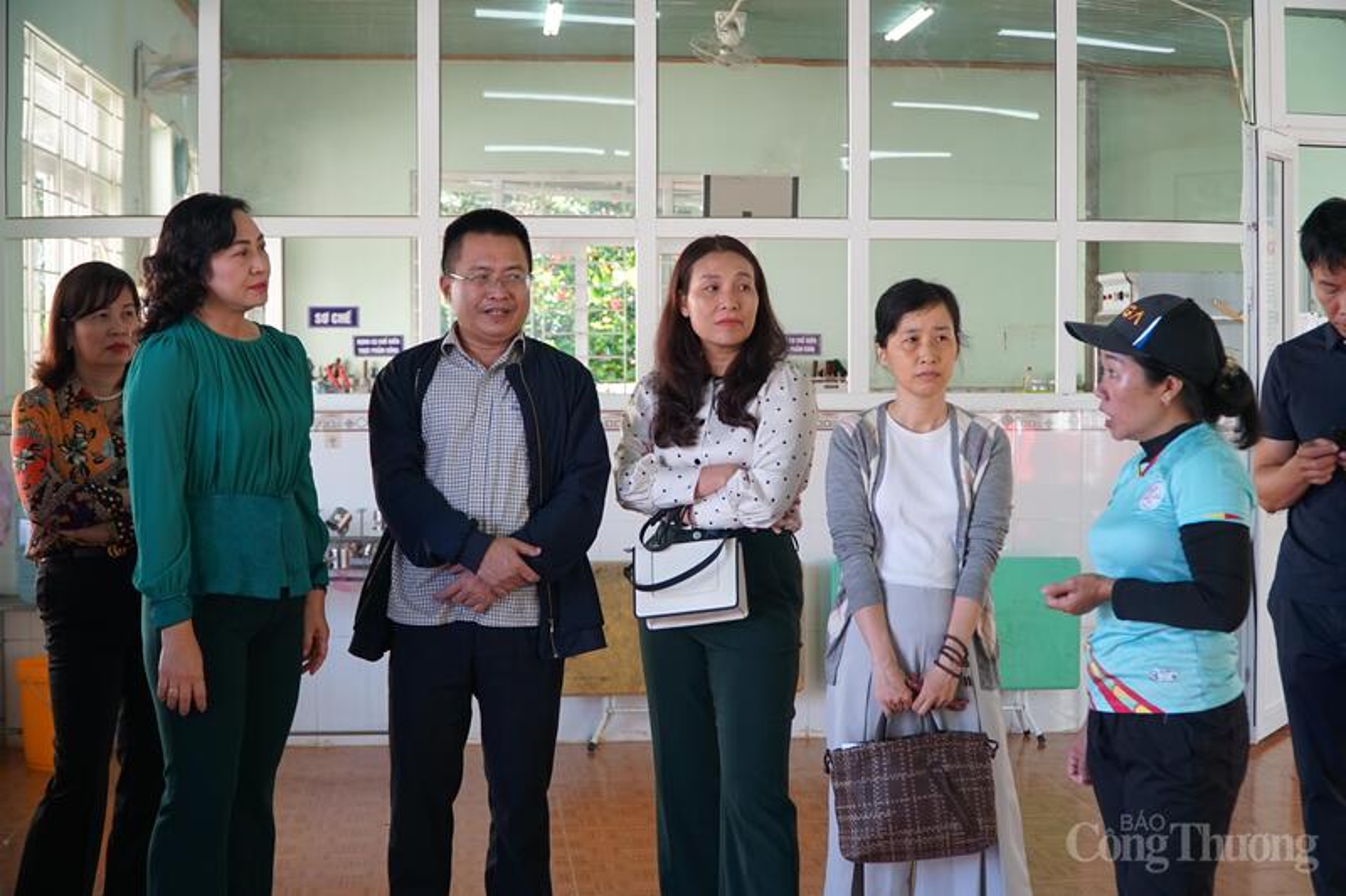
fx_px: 1794
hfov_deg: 41.1
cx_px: 673
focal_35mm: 48
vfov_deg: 28.1
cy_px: 448
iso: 320
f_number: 4
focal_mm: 32
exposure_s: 1/60
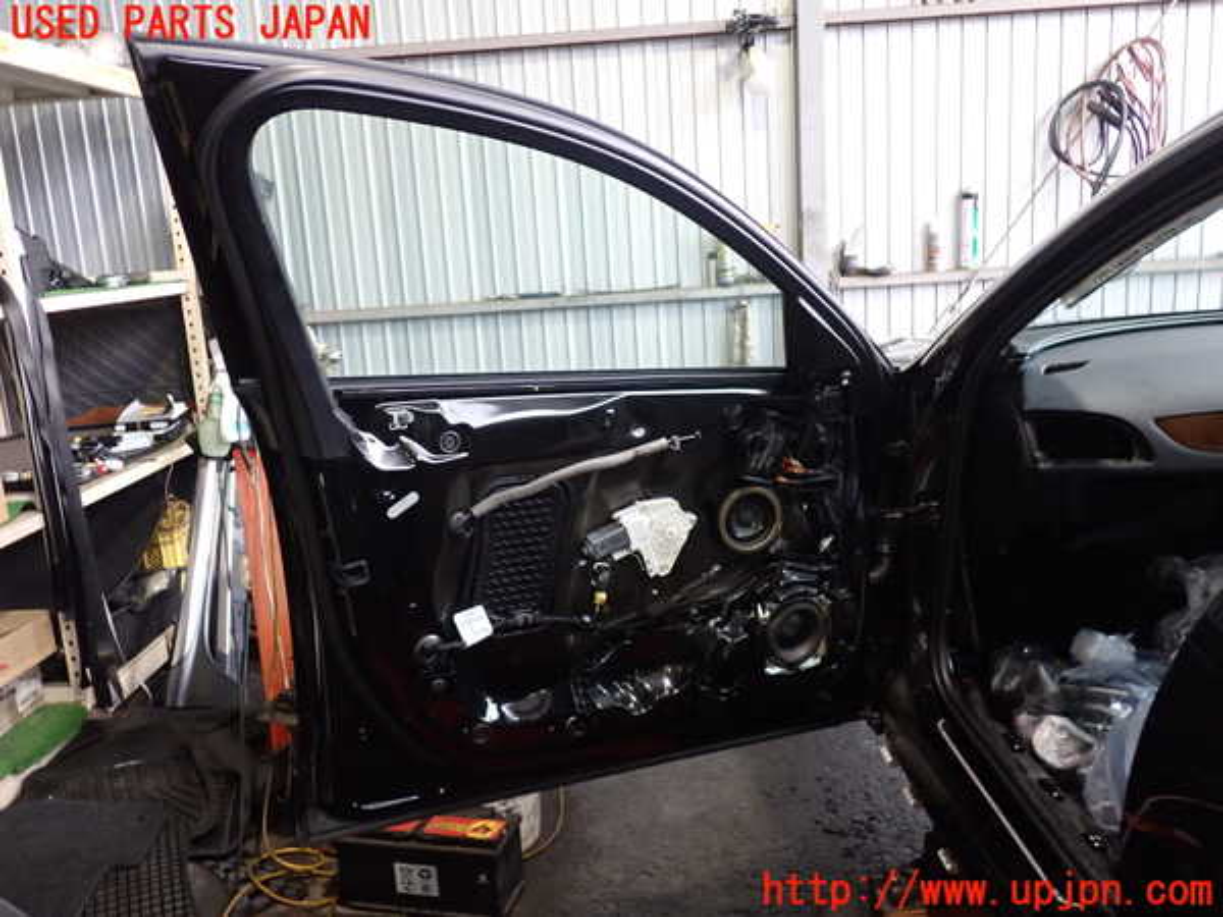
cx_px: 612
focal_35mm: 30
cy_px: 458
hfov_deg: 60.0
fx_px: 1060
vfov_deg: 46.8
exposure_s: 1/30
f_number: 2.3
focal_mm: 5.4
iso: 320
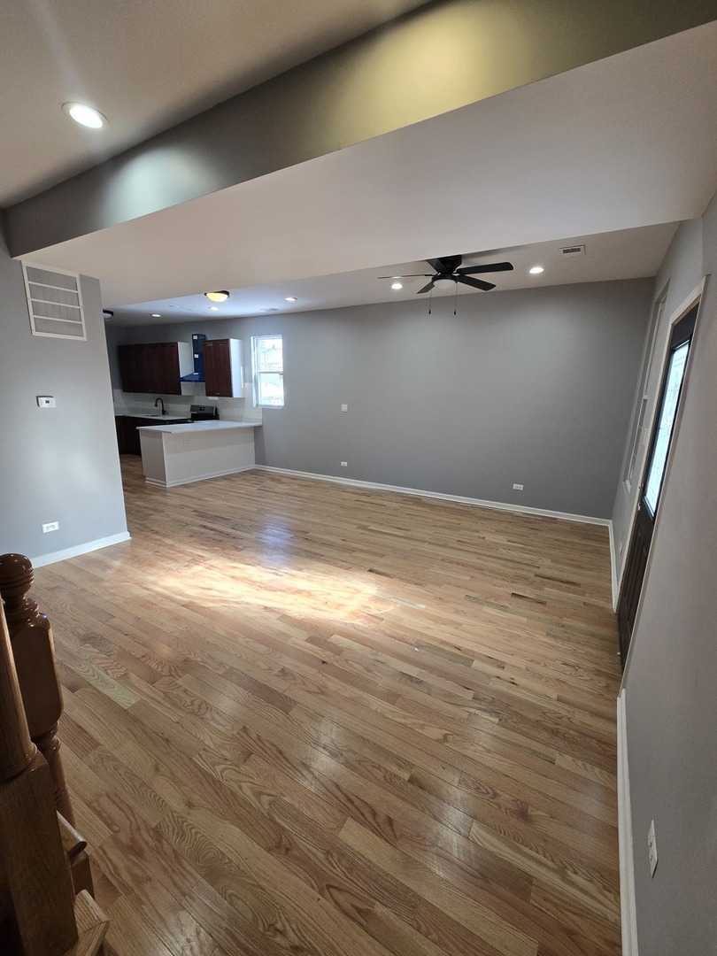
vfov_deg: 106.2
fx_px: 359
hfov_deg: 89.9
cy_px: 478
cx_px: 358
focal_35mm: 13
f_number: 2.2
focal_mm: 2.2
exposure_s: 1/120
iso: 80
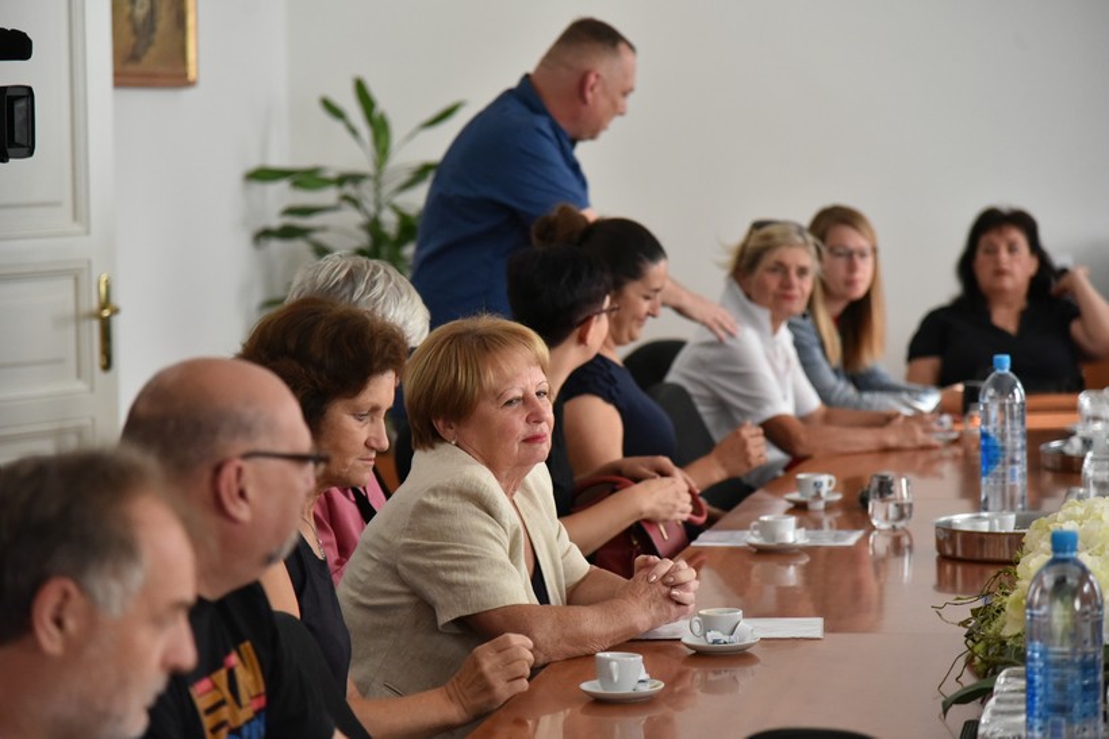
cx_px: 554
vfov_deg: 11.4
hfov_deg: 17.1
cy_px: 370
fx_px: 3697
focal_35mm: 120
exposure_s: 1/1000
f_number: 4
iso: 5000
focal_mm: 120
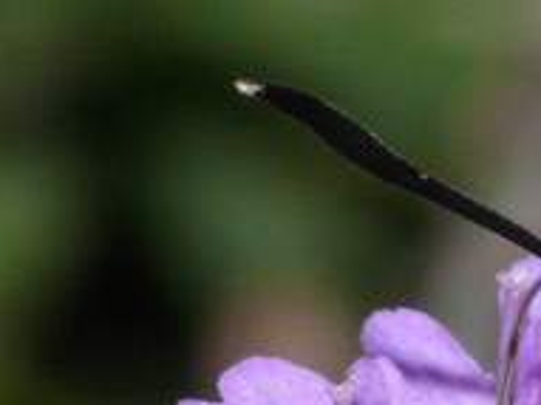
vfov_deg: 2.0
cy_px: 541
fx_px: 11370
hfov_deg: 2.7
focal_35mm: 728
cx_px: 888
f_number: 11
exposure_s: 1/640
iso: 200
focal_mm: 34.5
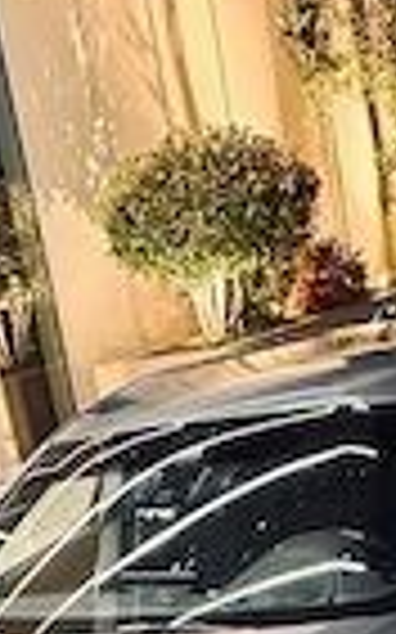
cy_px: 760
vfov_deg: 25.6
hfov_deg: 18.1
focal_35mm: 72
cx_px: 180
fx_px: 1245
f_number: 1.78
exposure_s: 1/28
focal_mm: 6.86
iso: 1600
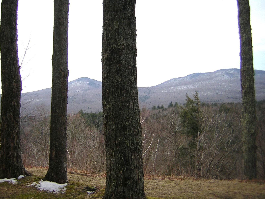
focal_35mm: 36
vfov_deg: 39.7
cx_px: 132
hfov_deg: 51.4
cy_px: 100
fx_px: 276
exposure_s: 1/533
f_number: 2.6
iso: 50
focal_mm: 4.7
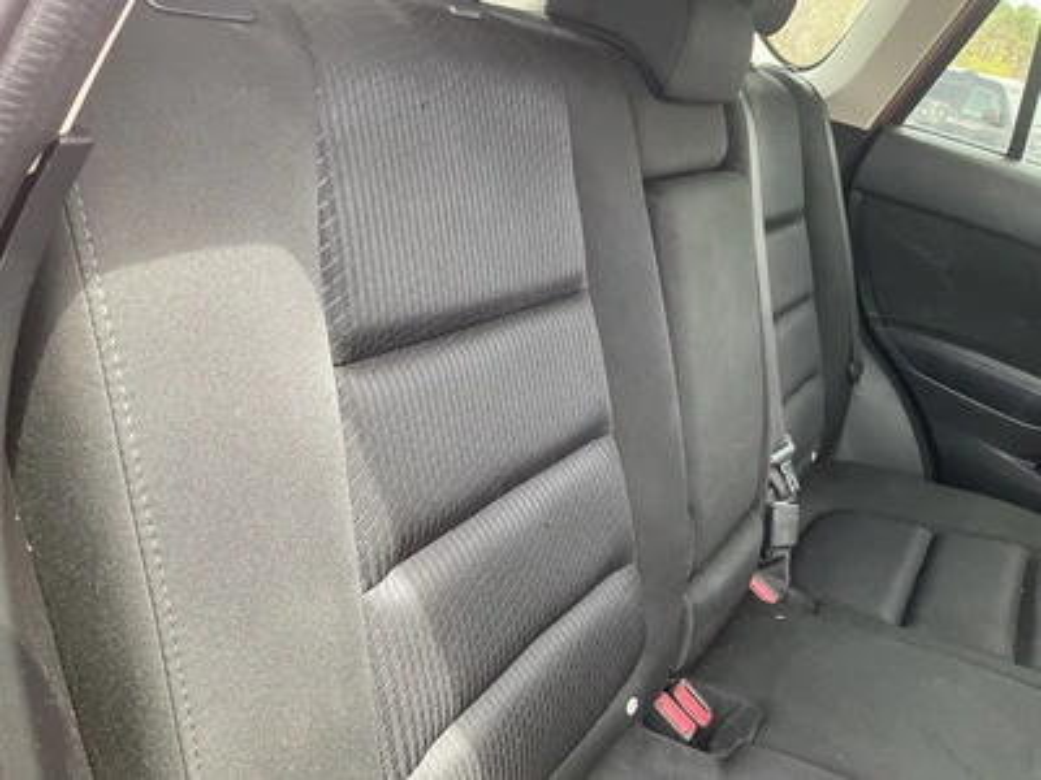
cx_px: 520
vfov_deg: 48.2
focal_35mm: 29
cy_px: 390
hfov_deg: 61.7
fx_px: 872
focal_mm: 3
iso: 64
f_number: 1.8
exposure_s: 1/122
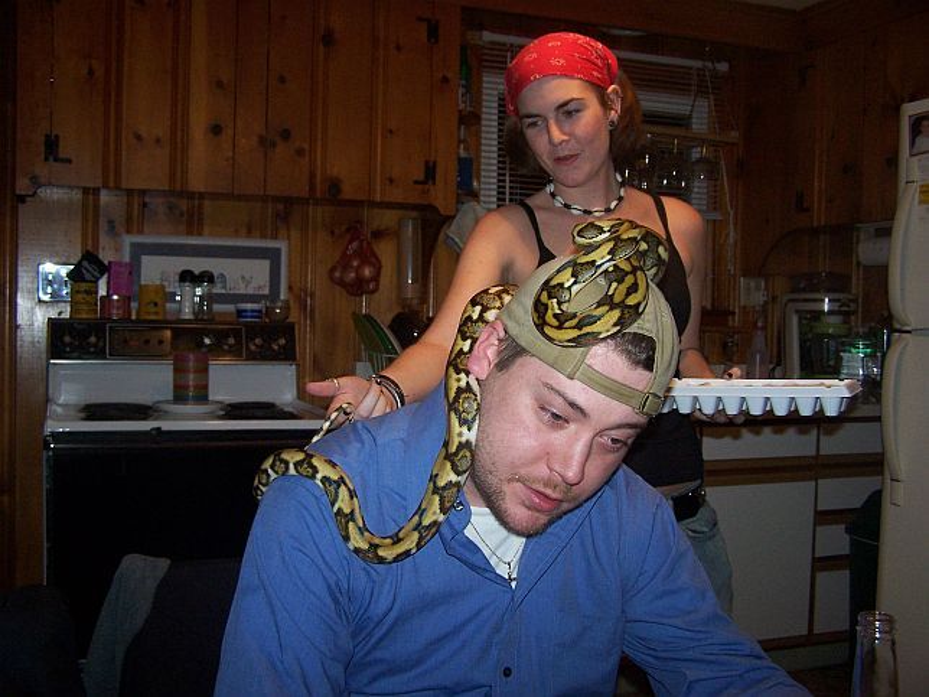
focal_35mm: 38
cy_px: 348
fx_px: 1020
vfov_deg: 37.7
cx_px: 464
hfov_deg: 49.0
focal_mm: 6.3
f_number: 2.8
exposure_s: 1/60
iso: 140
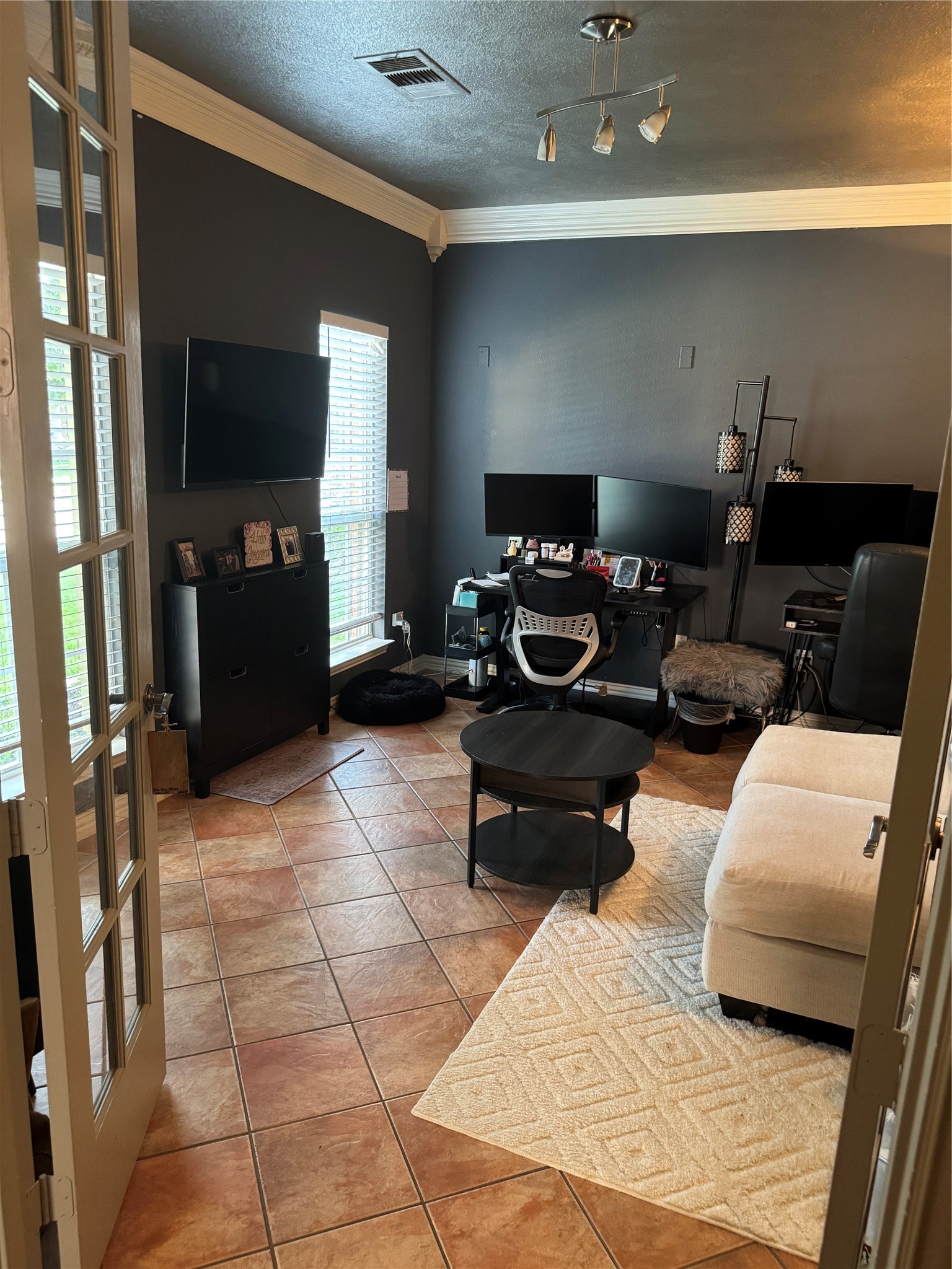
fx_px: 880
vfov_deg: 71.6
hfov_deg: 56.8
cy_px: 634
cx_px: 476
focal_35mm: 24
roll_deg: -1.3
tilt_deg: -14.5
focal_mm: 6.76
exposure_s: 1/40
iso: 640
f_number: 1.78
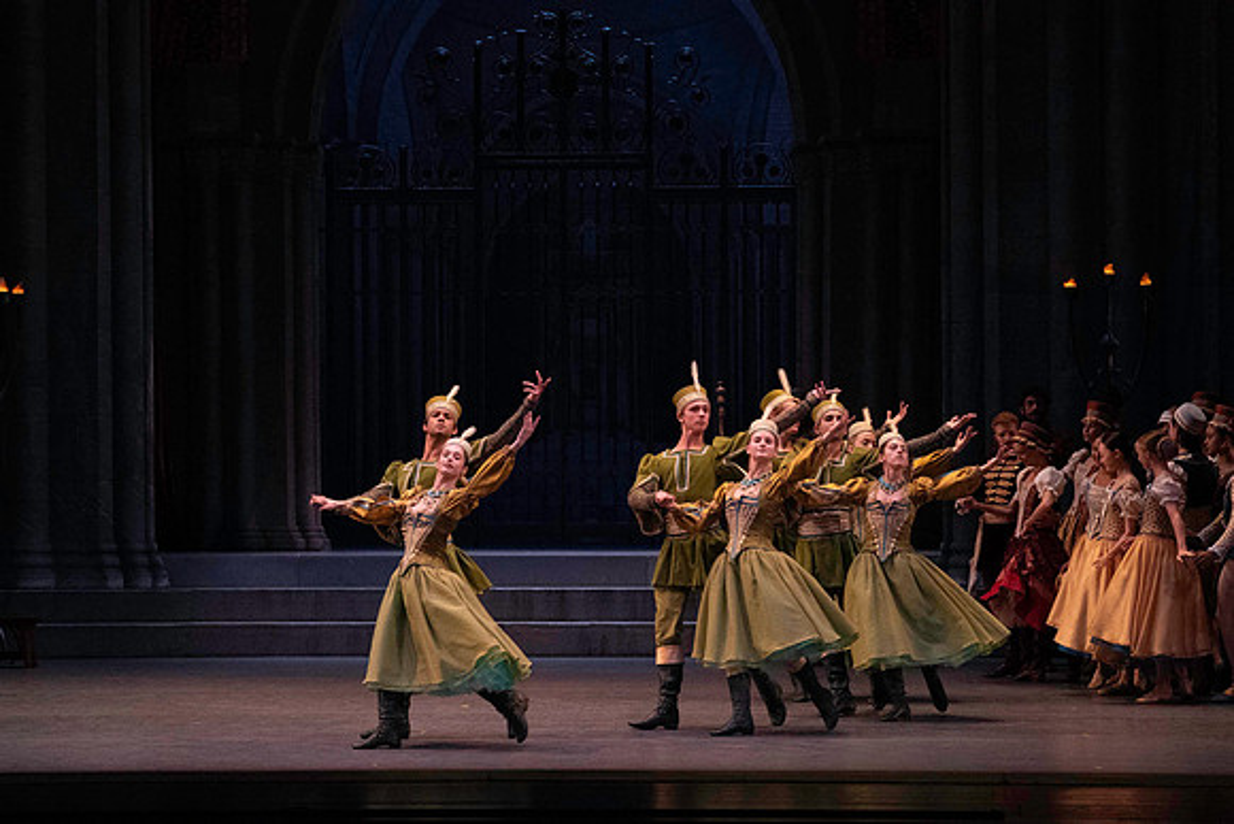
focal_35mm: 134
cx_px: 617
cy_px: 412
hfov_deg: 15.3
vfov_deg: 10.2
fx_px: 4594
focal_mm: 134
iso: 12800
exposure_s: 1/400
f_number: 7.1
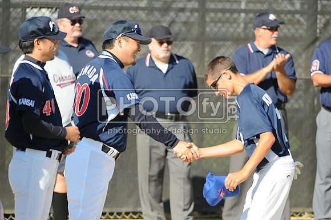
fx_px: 4132
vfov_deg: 3.0
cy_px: 110
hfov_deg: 4.6
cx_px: 166
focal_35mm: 450
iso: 200
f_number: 4
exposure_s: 1/800
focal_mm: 300
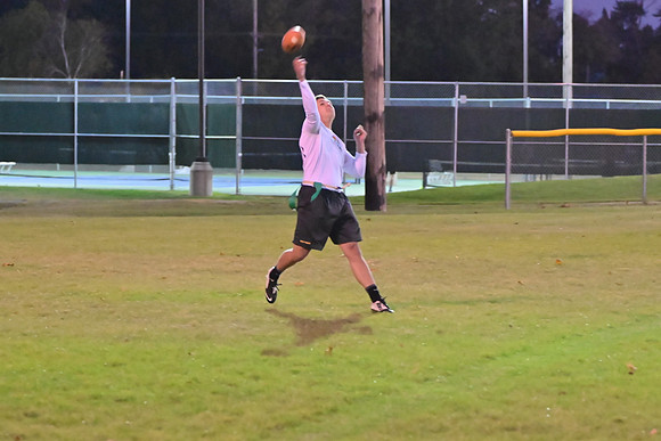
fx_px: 3306
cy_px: 220
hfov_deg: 11.4
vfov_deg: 7.6
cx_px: 330
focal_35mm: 180
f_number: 4
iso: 6400
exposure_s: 1/400
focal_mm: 120
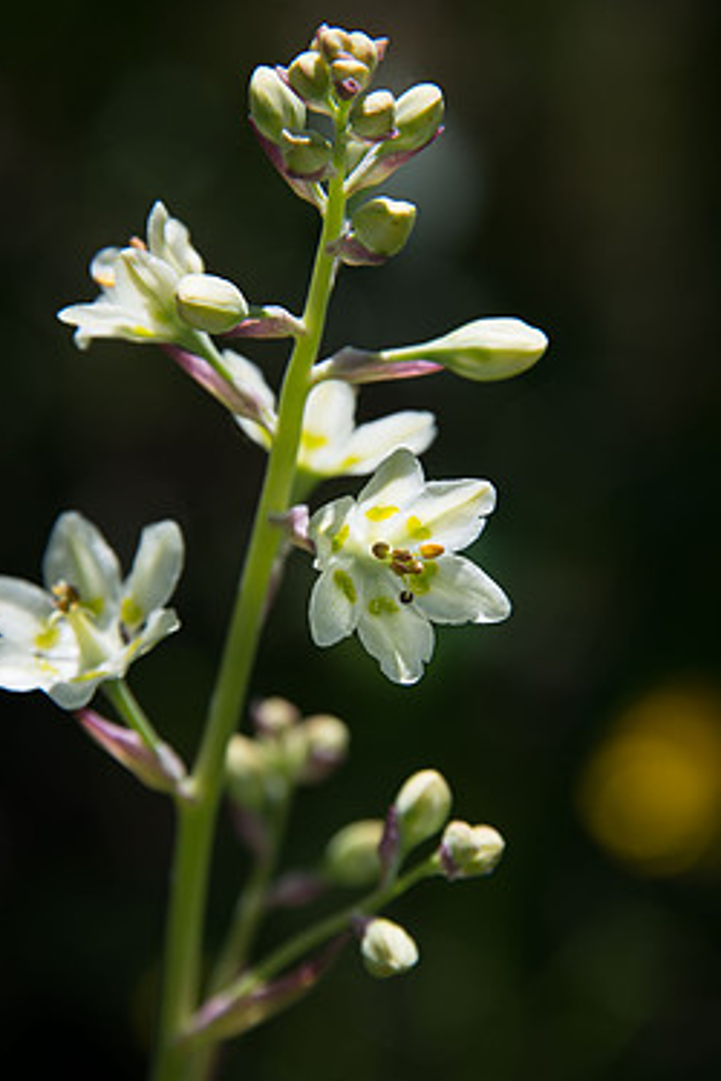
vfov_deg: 5.7
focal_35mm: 360
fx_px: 10814
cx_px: 346
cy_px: 548
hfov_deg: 3.8
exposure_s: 1/160
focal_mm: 300
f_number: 10
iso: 100
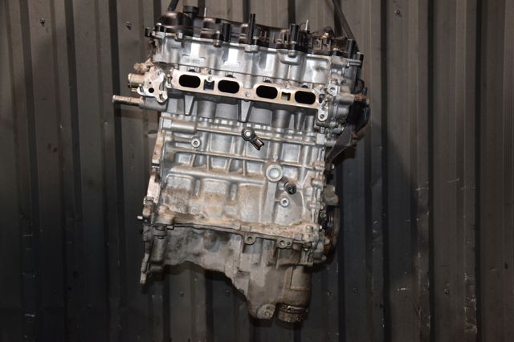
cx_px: 257
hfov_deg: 49.6
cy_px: 171
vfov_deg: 34.2
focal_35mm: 39
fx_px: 557
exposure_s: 1/60
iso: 800
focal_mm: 26
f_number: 5
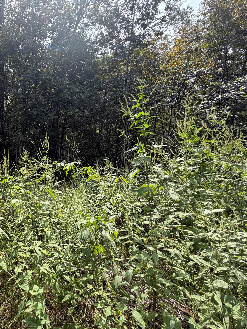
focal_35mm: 19
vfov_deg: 84.7
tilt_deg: -4.9
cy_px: 166
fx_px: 181
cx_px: 26
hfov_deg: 58.9
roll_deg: -1.9
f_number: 2.2
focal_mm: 2.22
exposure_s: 1/502
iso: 50
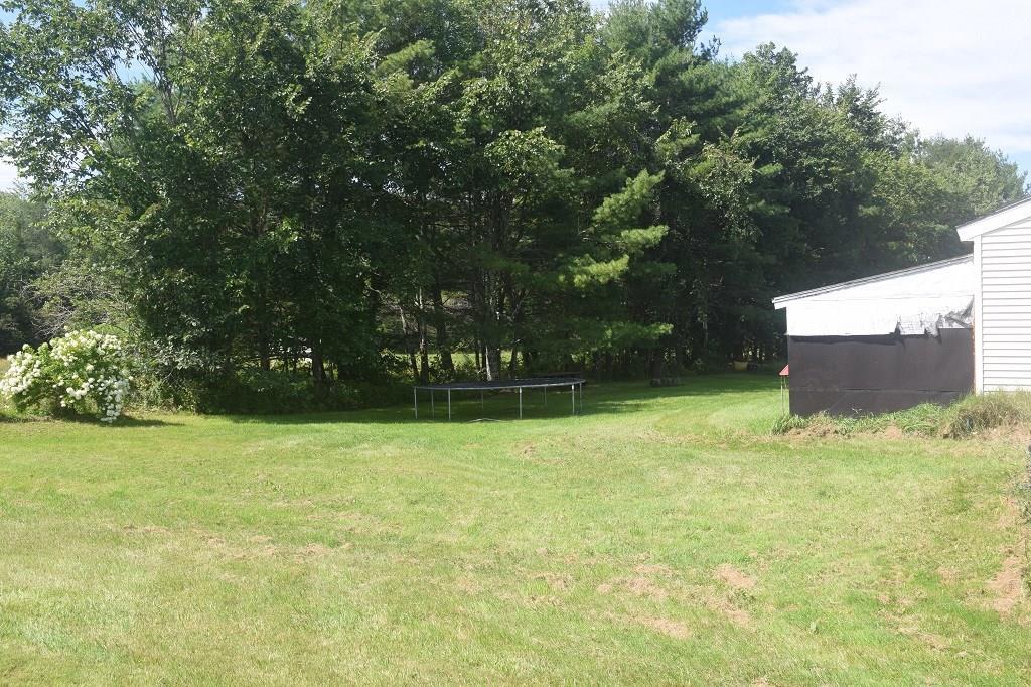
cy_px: 344
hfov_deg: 49.6
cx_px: 516
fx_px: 1116
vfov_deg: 34.2
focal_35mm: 39
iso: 220
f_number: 8
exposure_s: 1/250
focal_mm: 26
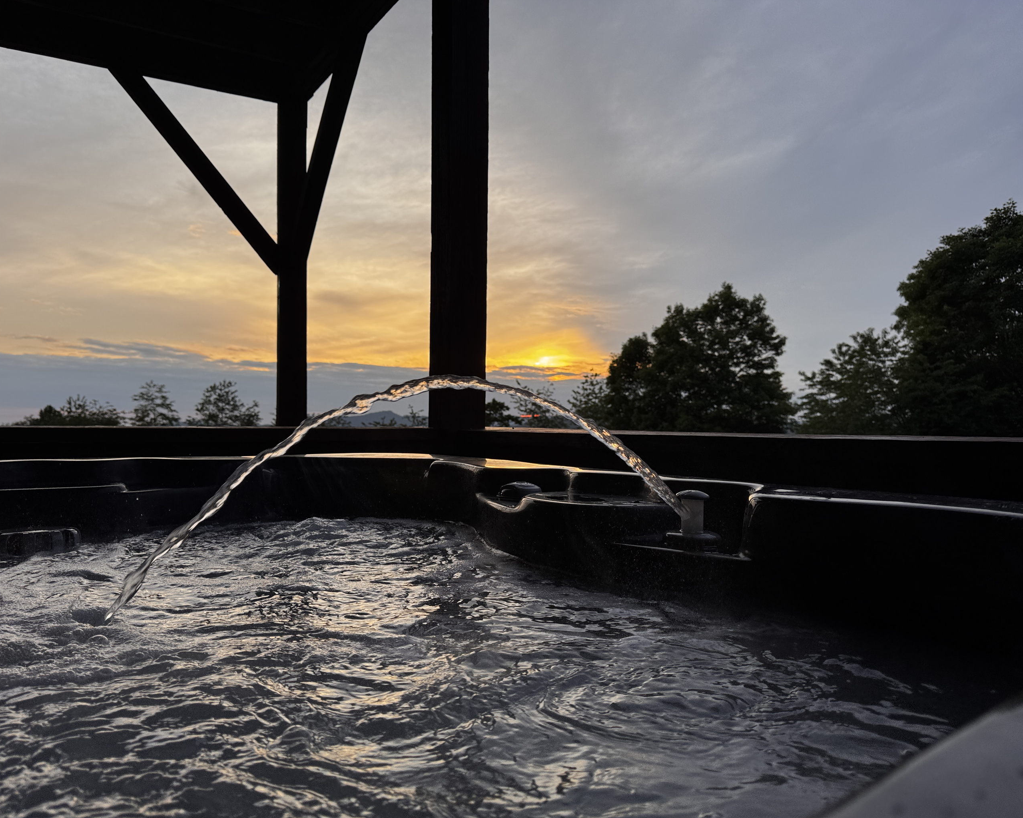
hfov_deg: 65.9
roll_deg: -0.7
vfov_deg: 54.9
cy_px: 422
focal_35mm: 26
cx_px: 473
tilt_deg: -0.7
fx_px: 787
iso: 80
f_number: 1.78
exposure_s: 1/394
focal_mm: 6.76
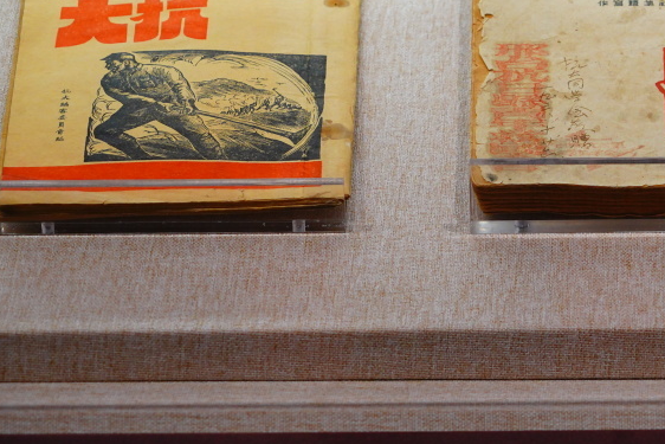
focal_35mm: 226
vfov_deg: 6.1
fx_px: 4176
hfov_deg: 9.1
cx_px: 560
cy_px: 239
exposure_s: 1/80
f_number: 6.3
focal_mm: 124
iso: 1600
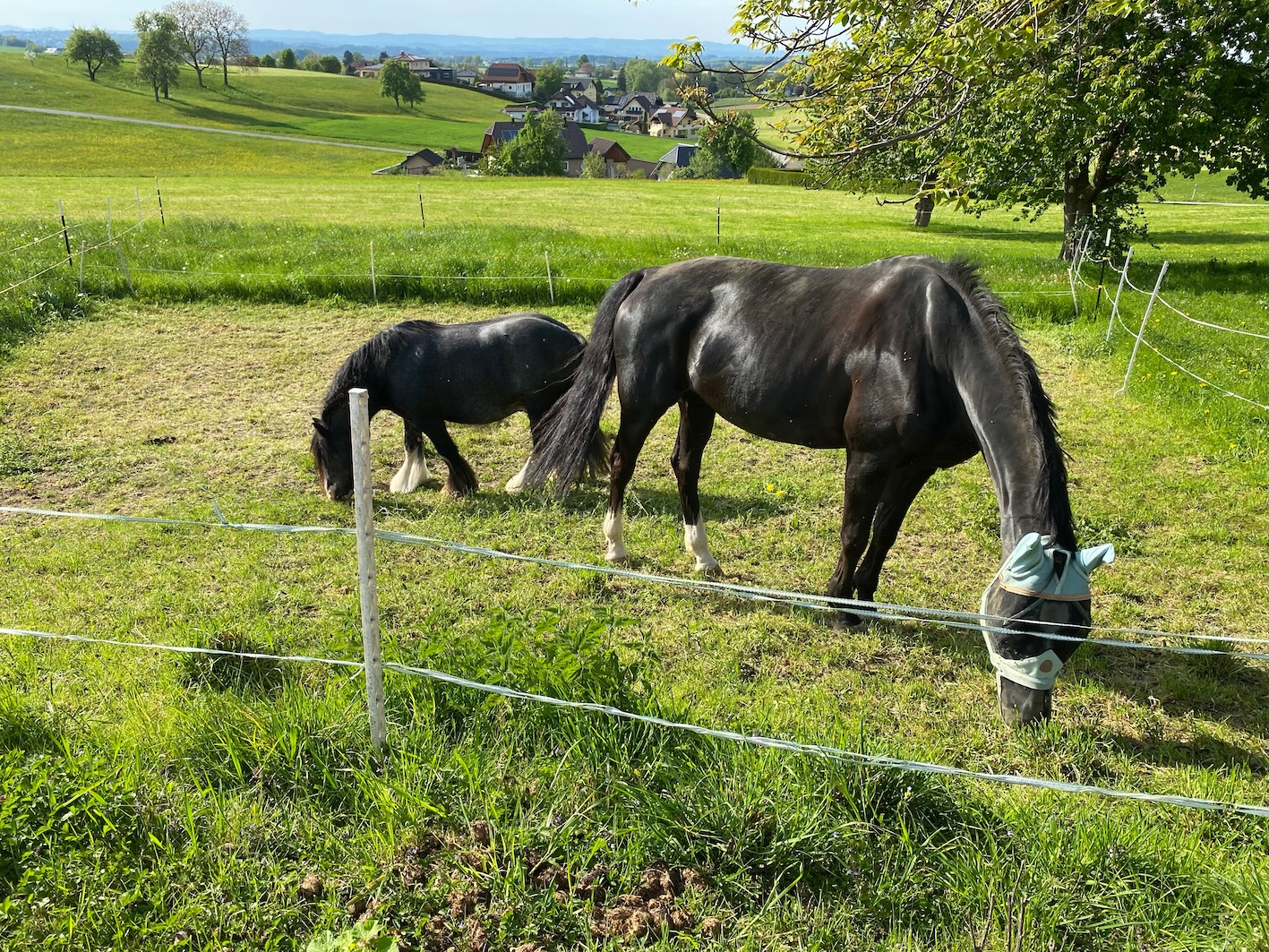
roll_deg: -0.7
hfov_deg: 67.3
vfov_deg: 53.1
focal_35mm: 26
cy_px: 476
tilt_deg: -25.0
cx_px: 634
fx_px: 953
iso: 32
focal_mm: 4.25
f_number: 1.8
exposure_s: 1/1082
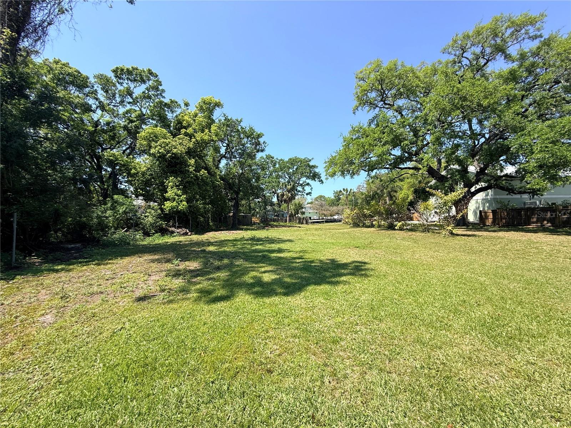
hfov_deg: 102.1
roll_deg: +0.5
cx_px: 286
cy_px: 214
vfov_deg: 85.7
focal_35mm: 14
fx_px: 231
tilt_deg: +2.9
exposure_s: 1/1087
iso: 50
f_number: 2.2
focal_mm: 2.22
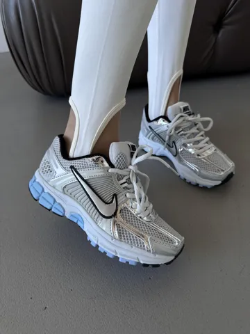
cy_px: 167
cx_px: 125
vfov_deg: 71.6
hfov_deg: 56.8
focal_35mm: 24
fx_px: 231
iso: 64
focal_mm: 6.76
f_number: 1.78
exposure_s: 1/183
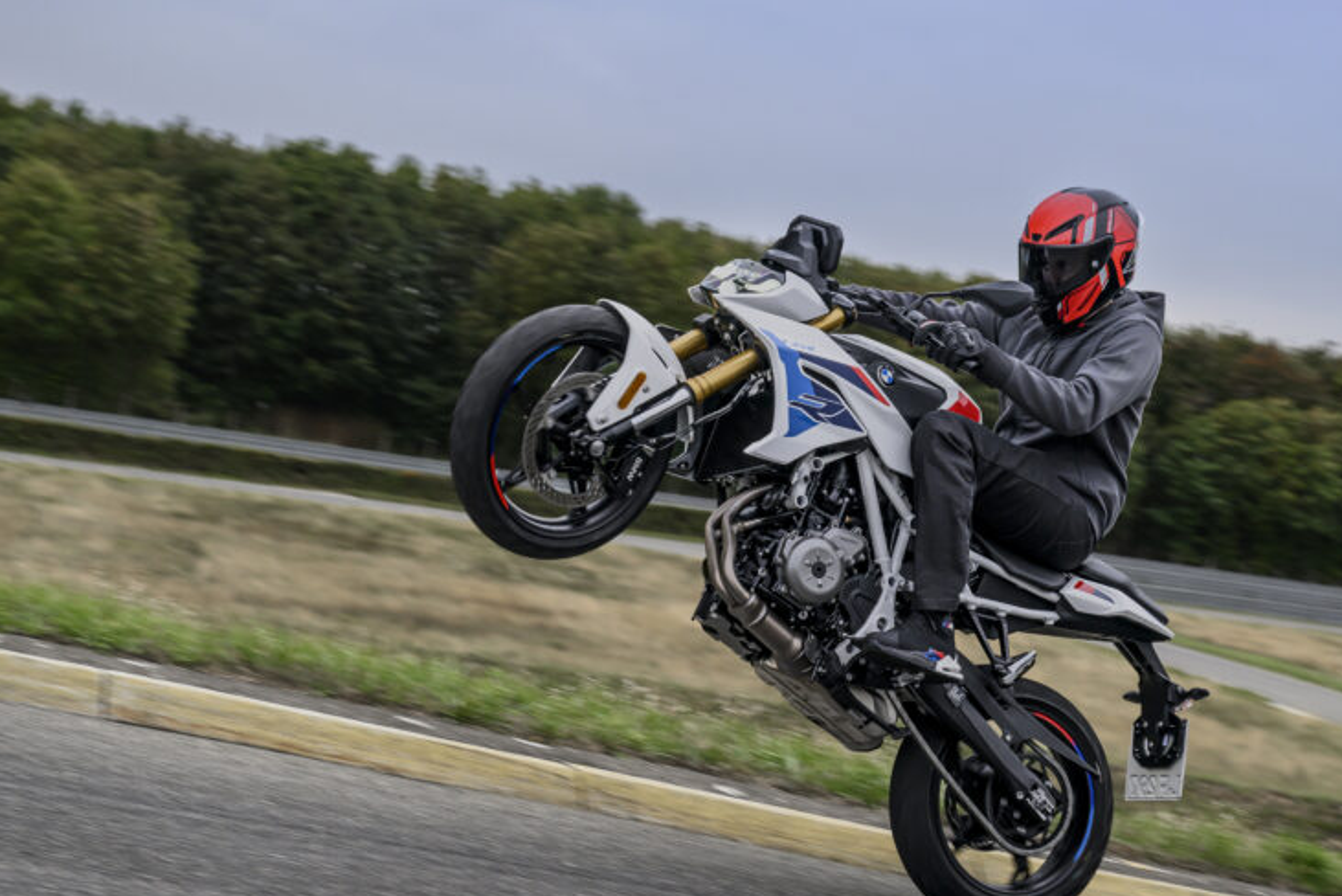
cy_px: 579
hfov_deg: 28.8
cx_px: 764
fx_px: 2610
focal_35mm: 70
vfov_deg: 19.4
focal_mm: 50
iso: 320
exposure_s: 1/250
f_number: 5.6
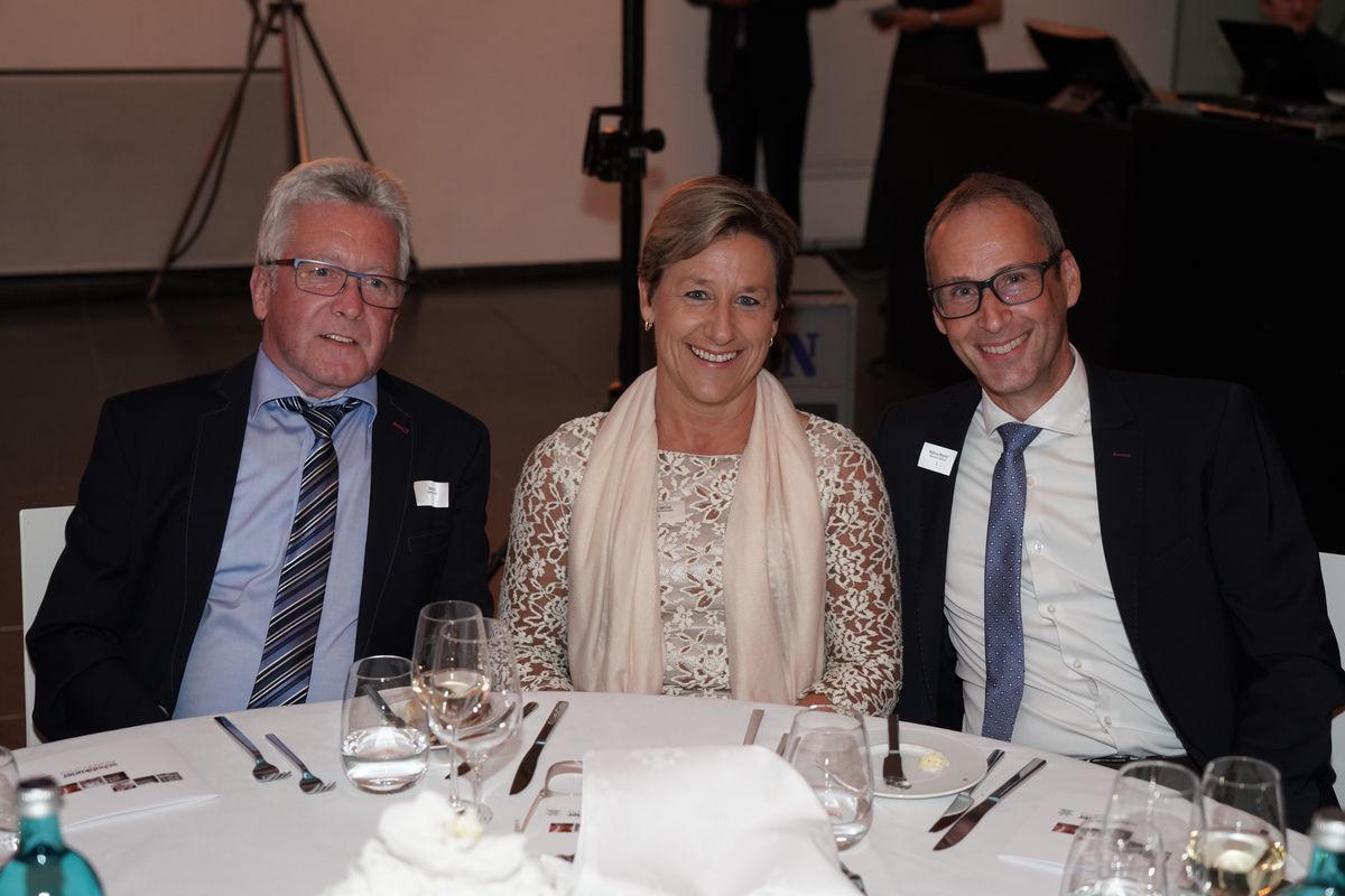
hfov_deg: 38.2
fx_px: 1943
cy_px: 448
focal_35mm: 52
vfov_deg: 26.0
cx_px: 672
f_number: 4.5
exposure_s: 1/80
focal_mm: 52
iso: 1600
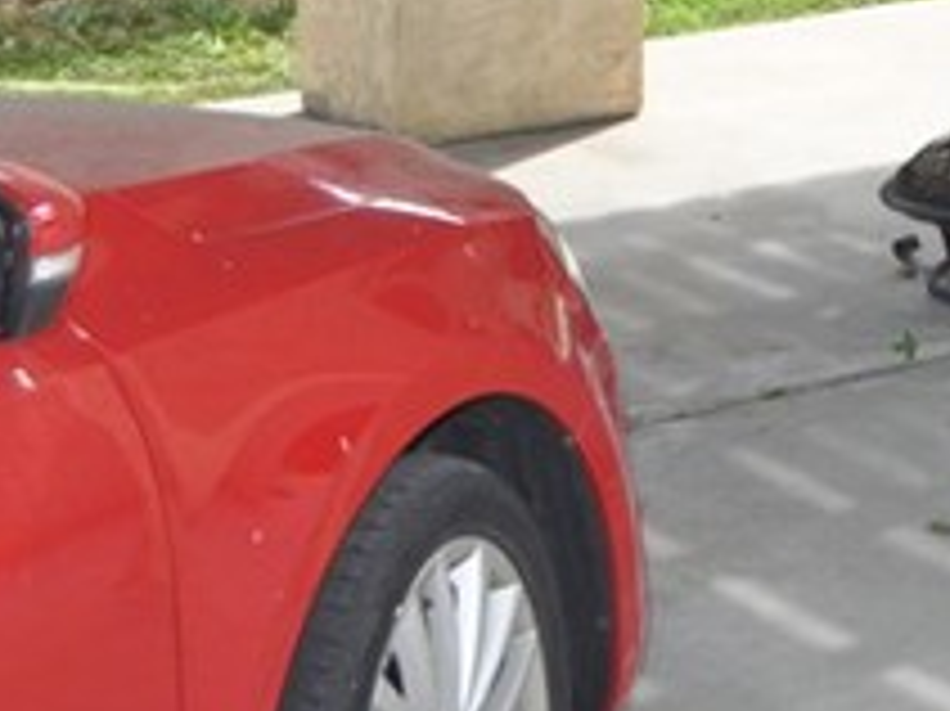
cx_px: 2157
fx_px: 3840
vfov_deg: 10.1
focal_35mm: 140
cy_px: -518
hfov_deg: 11.9
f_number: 7.1
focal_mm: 20
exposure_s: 1/200
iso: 320
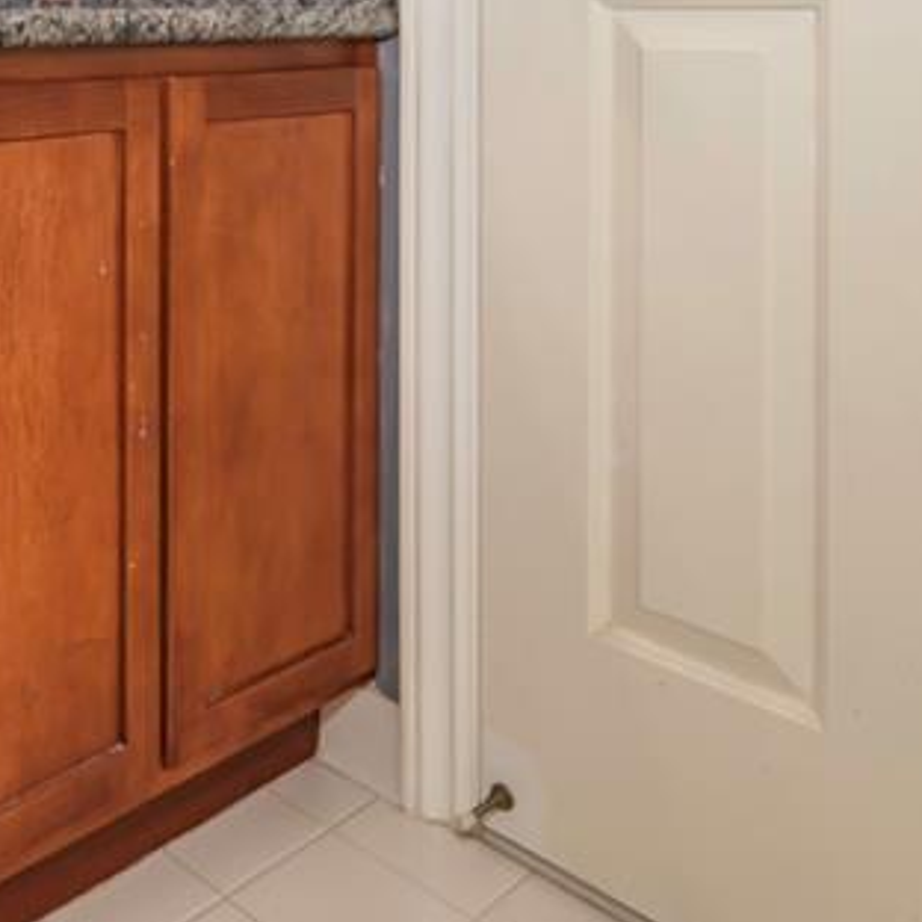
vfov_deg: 41.0
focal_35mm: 39
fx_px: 1175
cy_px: 182
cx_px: -28
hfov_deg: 37.6
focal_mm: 14
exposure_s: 1/60
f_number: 3.2
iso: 100
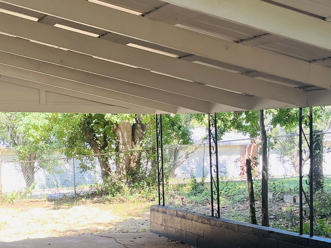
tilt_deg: -5.0
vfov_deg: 22.1
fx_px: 631
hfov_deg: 29.3
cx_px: 137
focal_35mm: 66
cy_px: 174
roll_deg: +0.2
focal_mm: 5.1
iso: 40
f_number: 1.6
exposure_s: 1/164
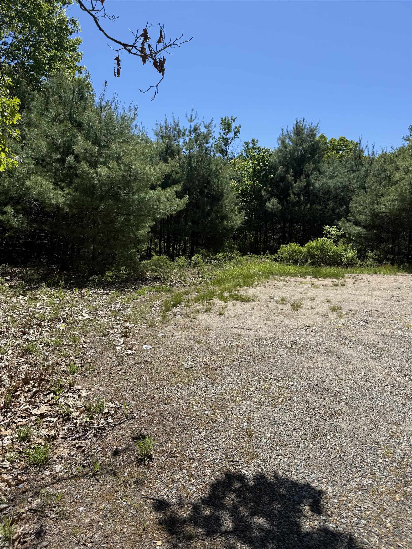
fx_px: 381
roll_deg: -1.0
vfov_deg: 71.6
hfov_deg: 56.8
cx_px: 206
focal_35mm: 24
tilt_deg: -5.3
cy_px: 274
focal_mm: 6.76
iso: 80
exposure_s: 1/4167
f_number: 1.78
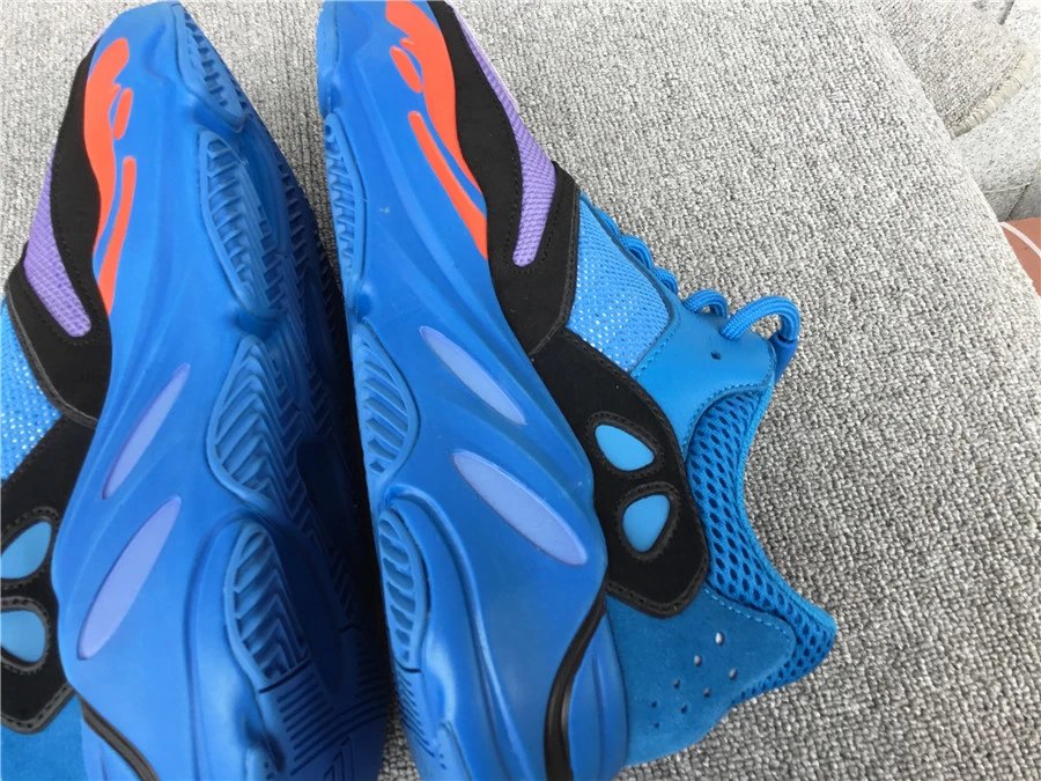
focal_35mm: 31
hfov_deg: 58.4
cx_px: 520
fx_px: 932
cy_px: 390
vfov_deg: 45.4
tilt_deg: -60.2
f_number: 2.4
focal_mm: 3.3
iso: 25
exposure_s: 1/60
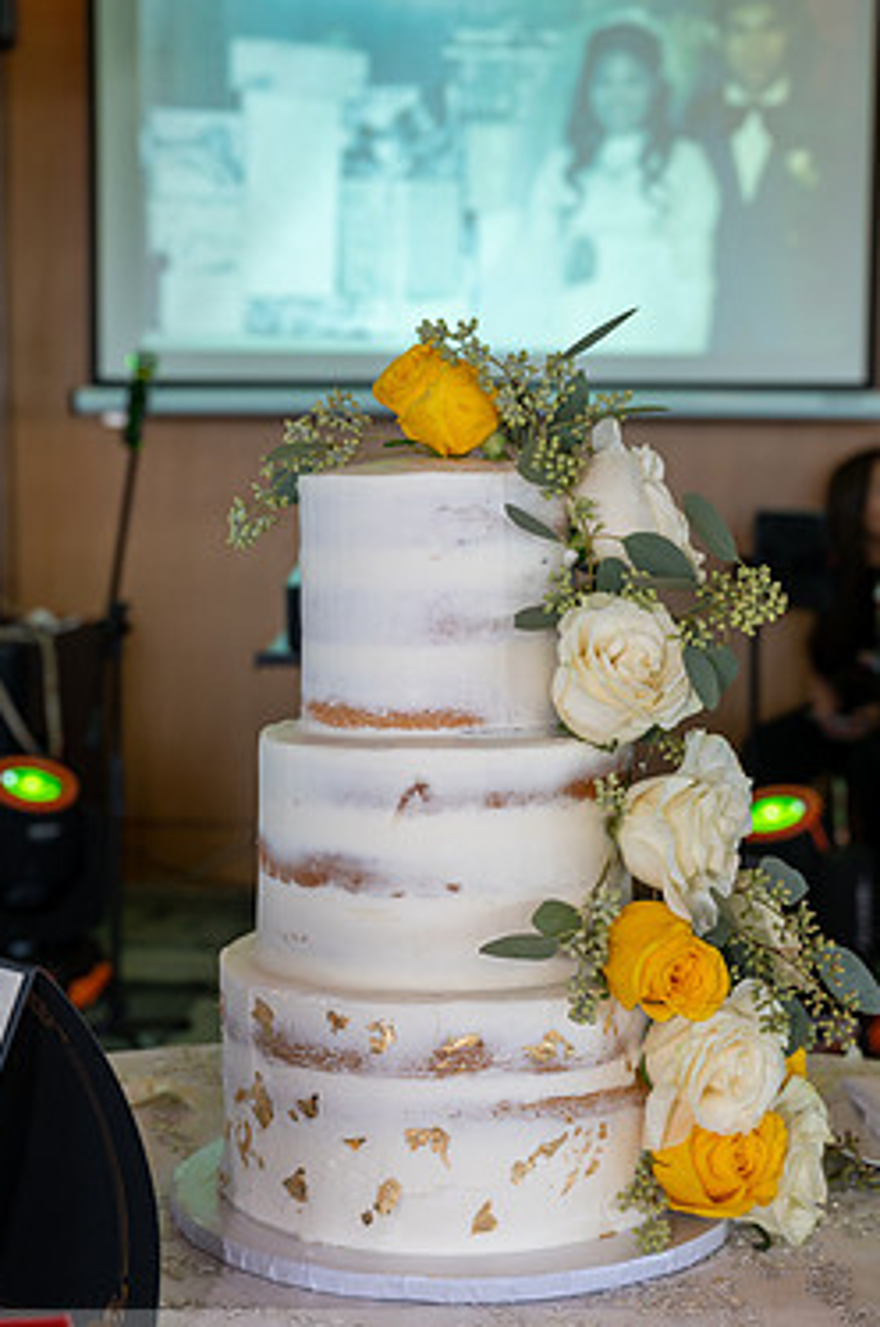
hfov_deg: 22.9
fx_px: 2171
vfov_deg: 34.0
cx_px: 449
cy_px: 649
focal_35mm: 59
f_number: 5
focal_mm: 49
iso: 1000
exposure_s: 1/160
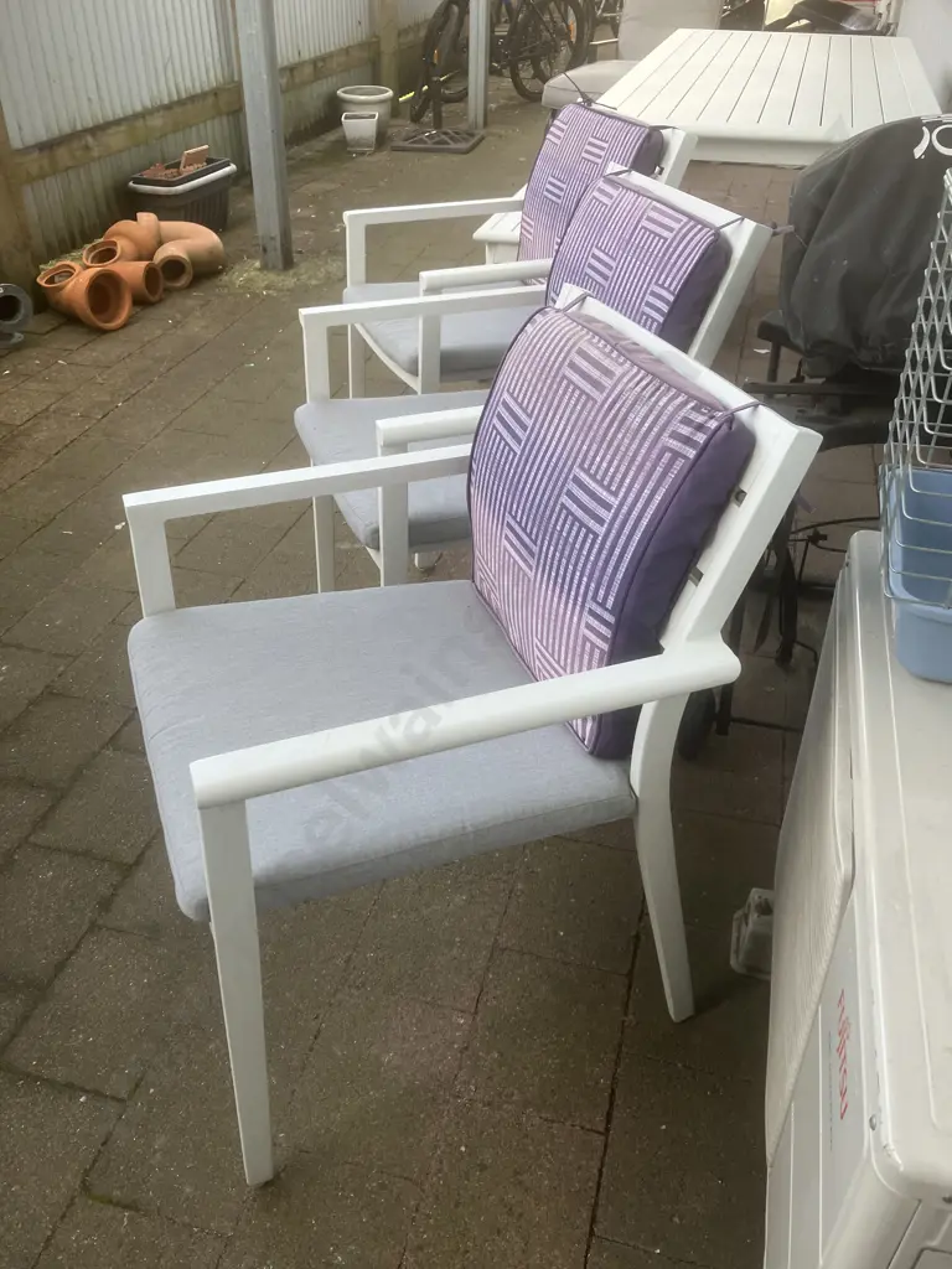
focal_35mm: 28
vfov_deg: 63.4
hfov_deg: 49.7
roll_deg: -1.8
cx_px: 476
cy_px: 634
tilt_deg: -34.7
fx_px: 1027
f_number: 1.8
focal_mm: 3.99
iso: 50
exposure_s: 1/121
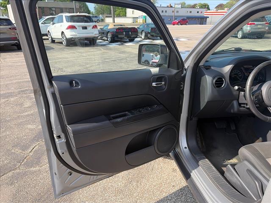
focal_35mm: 26
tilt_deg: -19.5
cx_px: 136
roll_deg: +3.2
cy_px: 102
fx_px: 204
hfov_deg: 67.3
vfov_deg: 53.1
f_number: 1.6
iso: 50
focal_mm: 5.96
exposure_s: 1/973
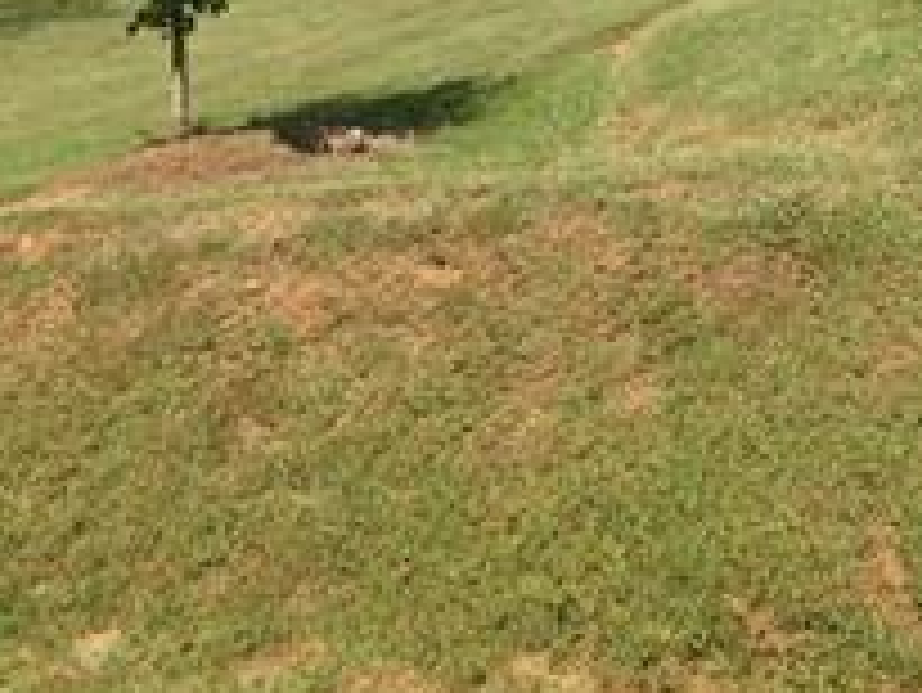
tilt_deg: +0.2
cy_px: -306
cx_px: 558
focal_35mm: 103
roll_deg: -2.1
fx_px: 2745
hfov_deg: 19.0
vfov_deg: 13.6
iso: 50
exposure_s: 1/1043
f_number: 2.4
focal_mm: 4.12
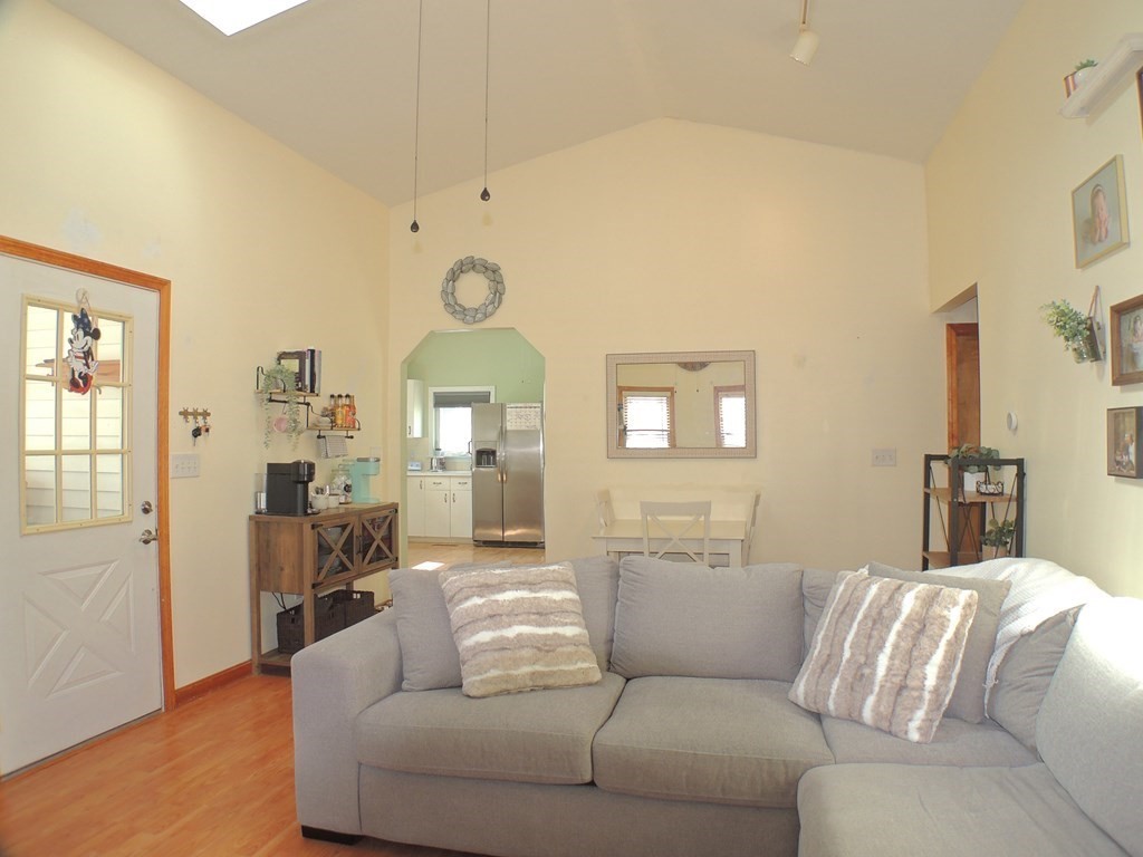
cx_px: 572
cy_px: 428
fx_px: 991
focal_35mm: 30
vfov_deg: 46.8
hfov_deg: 60.0
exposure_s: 1/40
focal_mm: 5.3
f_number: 3.1
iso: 180
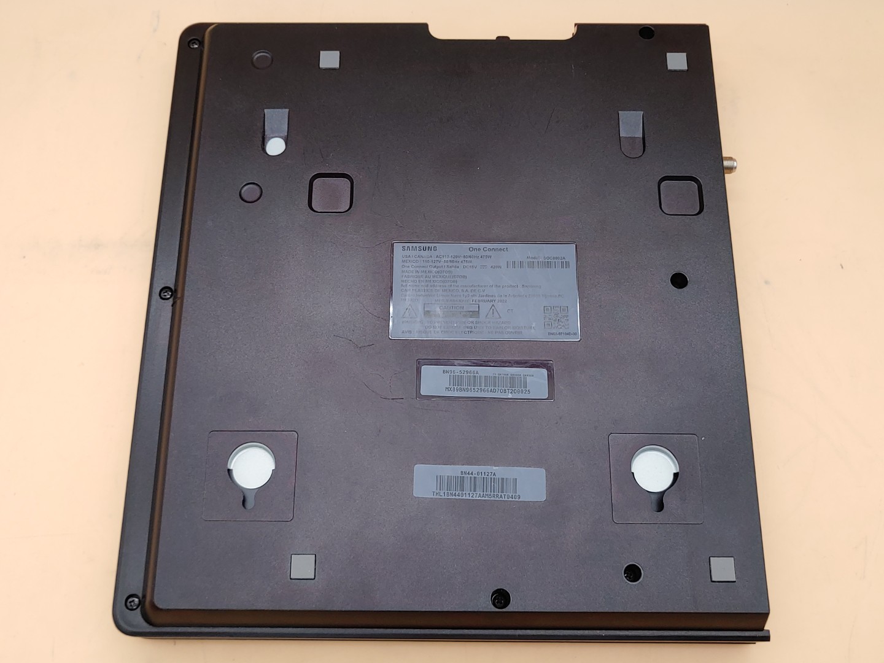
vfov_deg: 39.7
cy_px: 332
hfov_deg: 51.4
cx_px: 442
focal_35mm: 36
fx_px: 919
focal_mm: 4.36
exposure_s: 1/81
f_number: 1.8
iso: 50
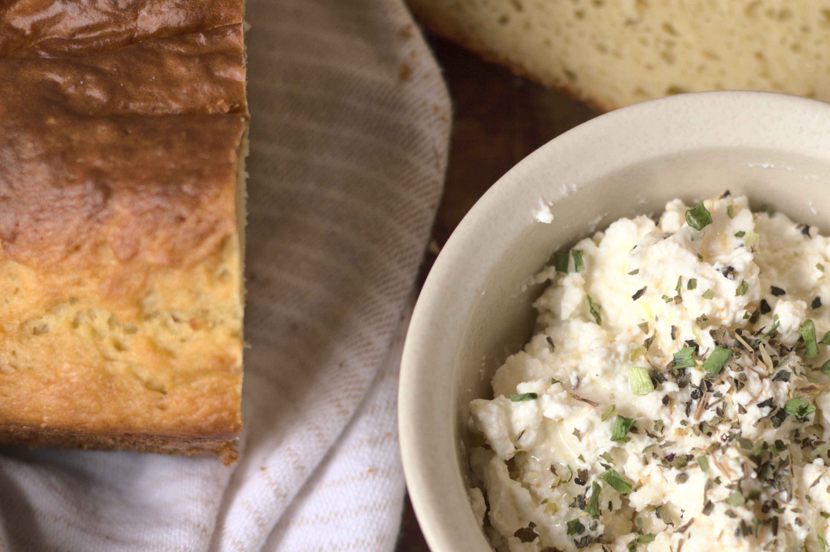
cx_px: 543
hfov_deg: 16.6
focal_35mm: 123
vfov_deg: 11.1
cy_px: 308
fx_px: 2833
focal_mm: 50
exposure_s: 1/125
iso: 100
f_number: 2.8
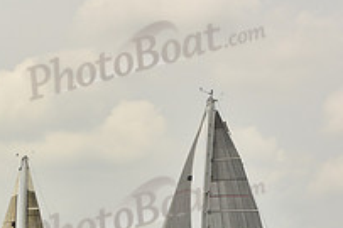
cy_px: 323
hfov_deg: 10.1
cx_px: -59
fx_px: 1904
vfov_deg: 6.8
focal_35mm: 200
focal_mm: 70
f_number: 11
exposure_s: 1/640
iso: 250
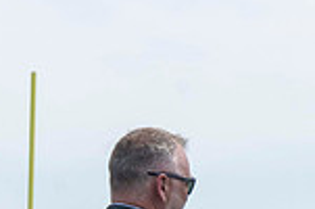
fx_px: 4287
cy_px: 411
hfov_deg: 4.2
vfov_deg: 2.8
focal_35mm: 491
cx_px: 227
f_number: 13
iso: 200
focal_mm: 70
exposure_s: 1/250
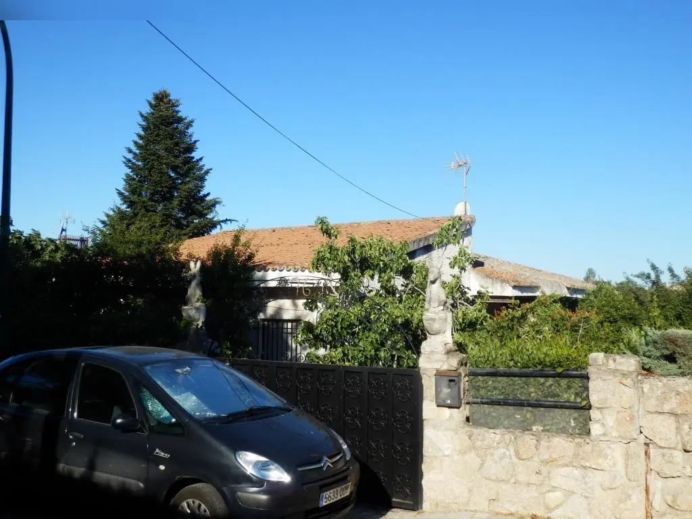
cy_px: 260
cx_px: 346
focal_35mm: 42
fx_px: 840
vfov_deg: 34.3
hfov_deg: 44.8
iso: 80
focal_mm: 7.4
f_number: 4
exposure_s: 1/640
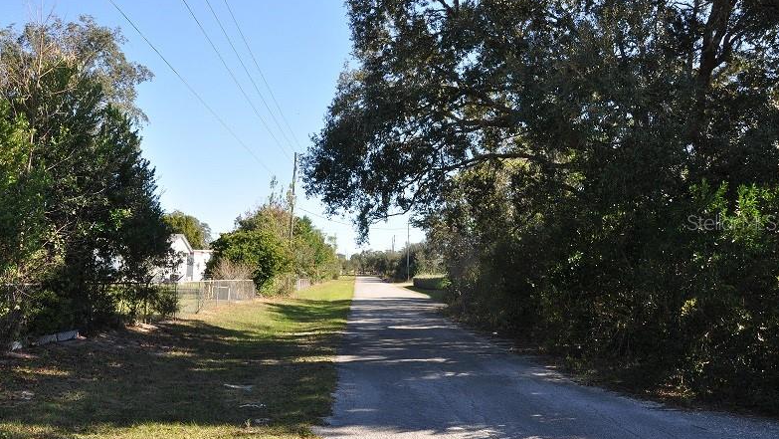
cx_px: 381
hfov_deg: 66.0
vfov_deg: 40.2
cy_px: 222
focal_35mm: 29
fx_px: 599
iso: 200
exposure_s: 1/80
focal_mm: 18
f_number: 9
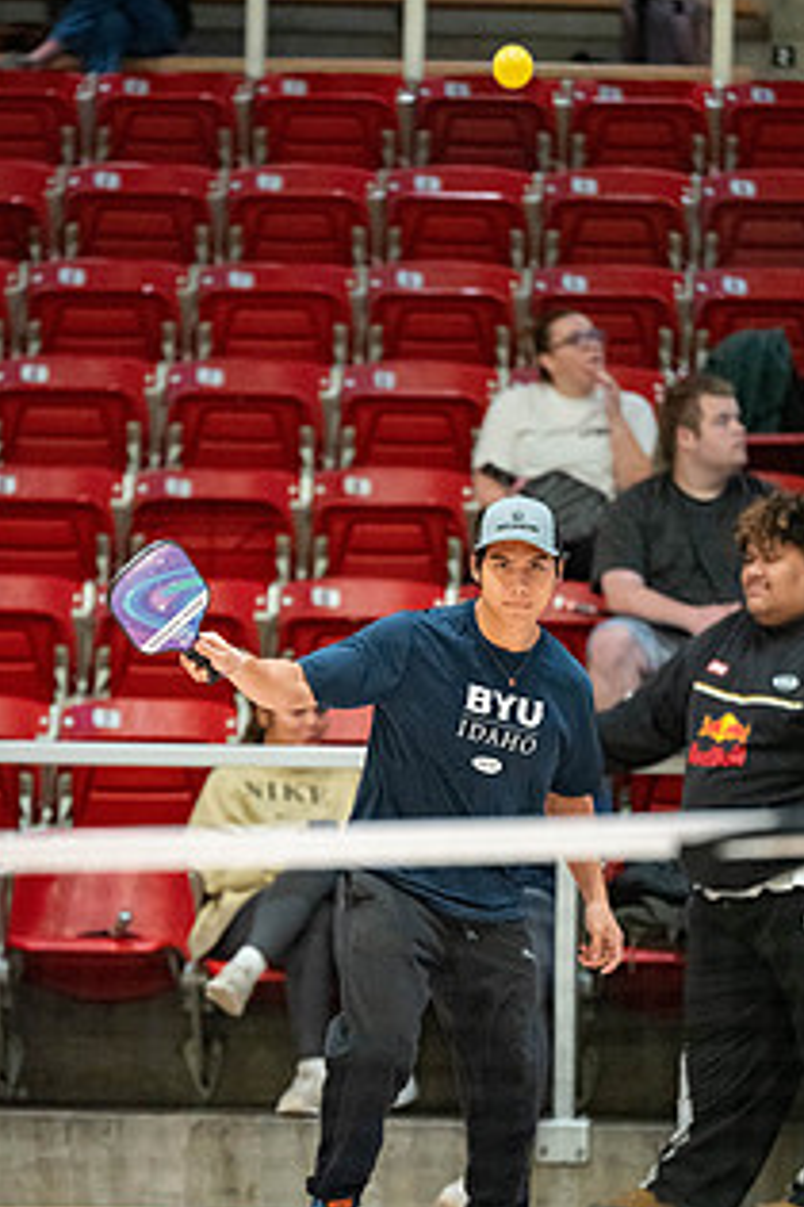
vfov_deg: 7.2
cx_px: 375
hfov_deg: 4.8
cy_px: 793
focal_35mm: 286
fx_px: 9580
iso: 5000
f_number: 2.8
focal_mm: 200
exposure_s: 1/500
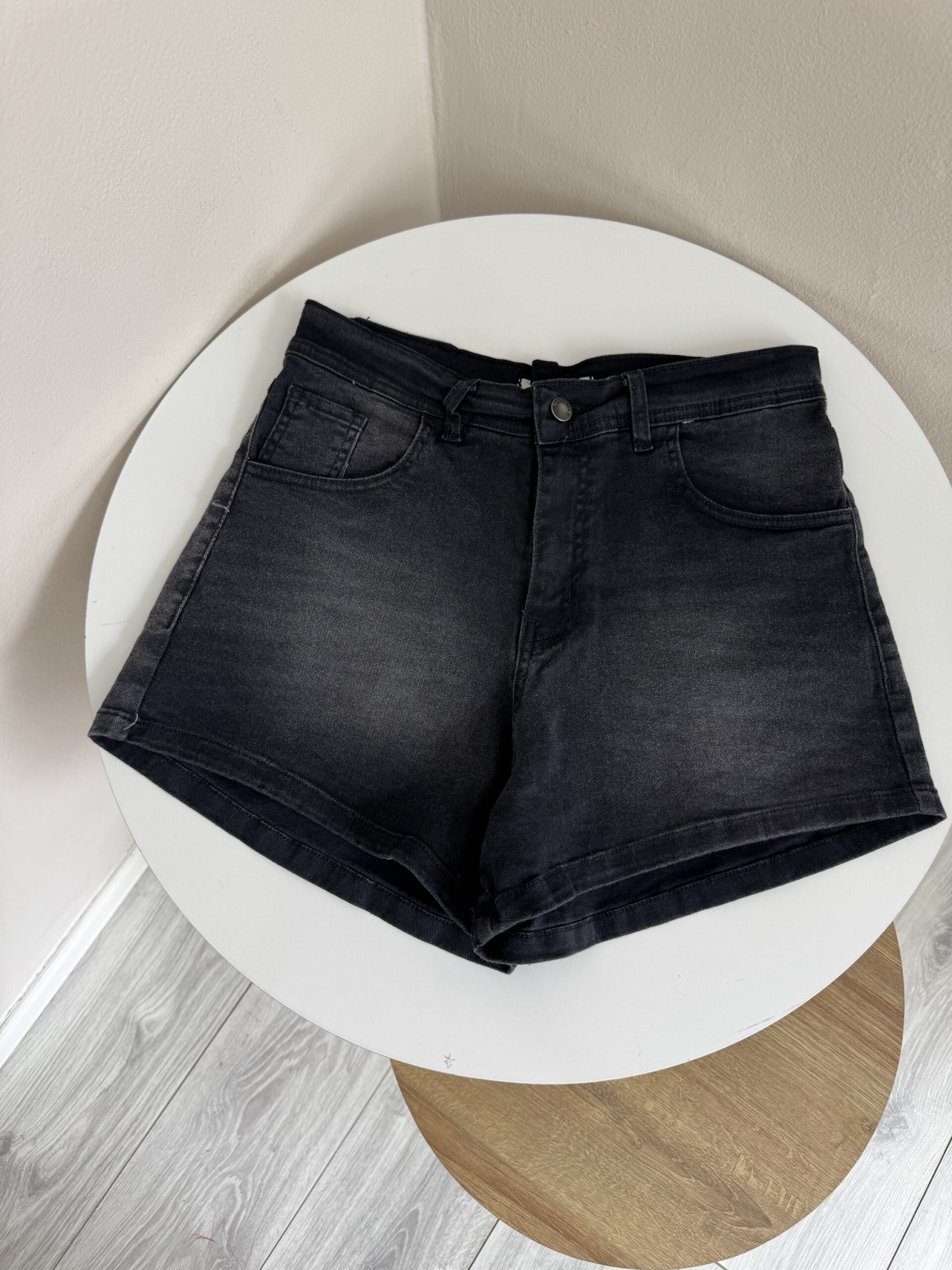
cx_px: 476
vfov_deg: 71.6
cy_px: 635
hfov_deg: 56.8
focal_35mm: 24
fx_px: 880
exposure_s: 1/121
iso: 50
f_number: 1.78
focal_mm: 6.76
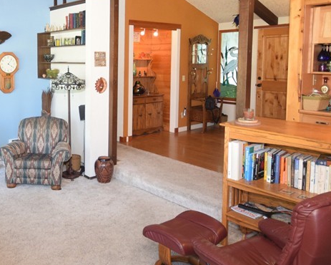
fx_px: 323
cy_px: 81
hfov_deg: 51.4
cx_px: 74
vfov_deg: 43.7
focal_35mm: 33
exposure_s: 1/60
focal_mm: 10
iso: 900
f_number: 4
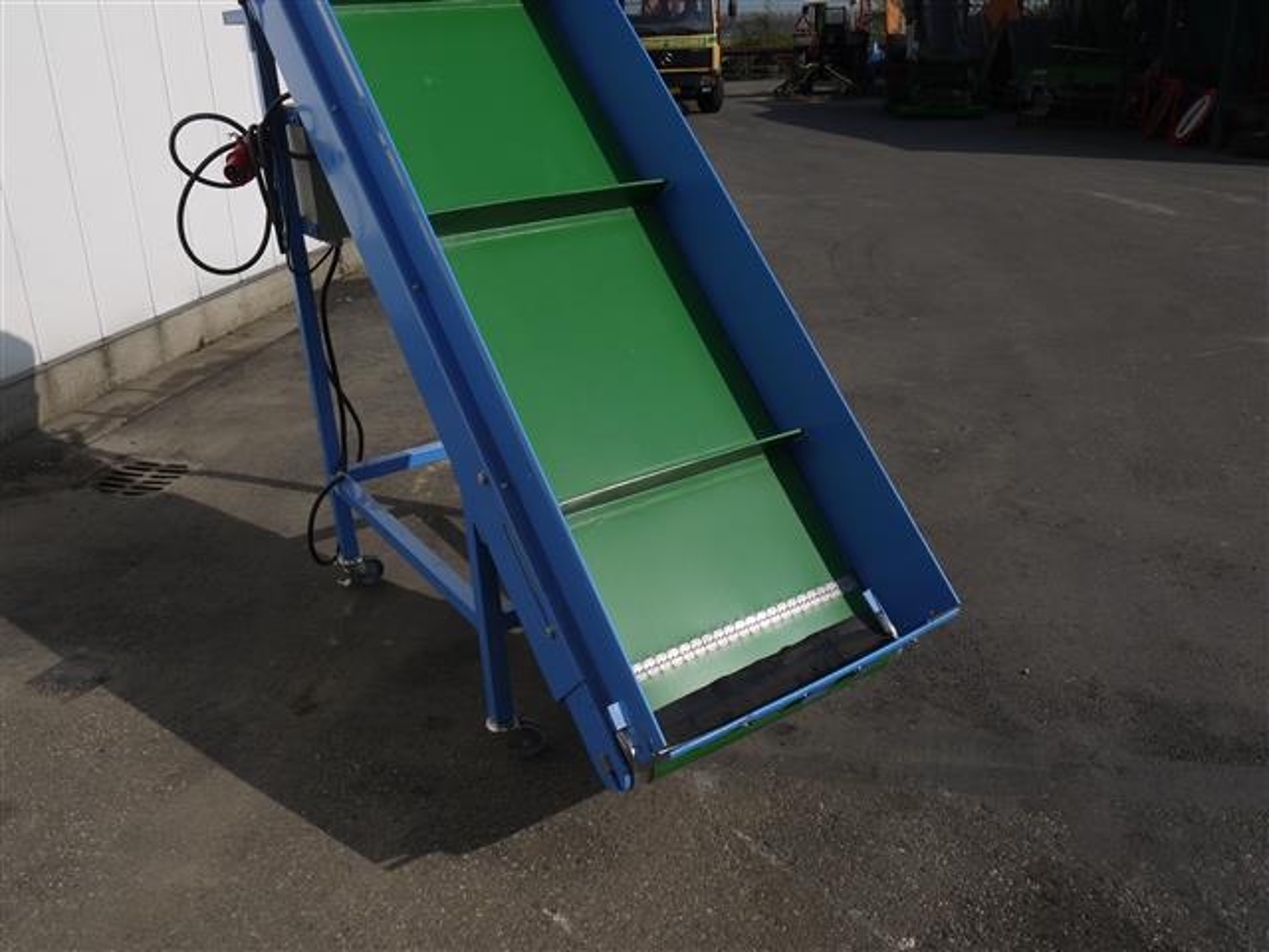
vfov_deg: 49.7
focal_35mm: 28
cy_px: 476
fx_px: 1026
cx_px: 634
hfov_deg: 63.4
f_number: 9
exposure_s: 1/640
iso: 100
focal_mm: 14
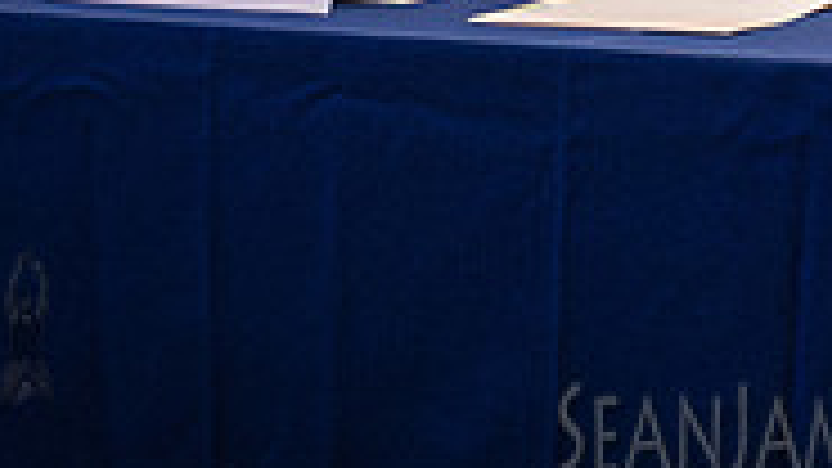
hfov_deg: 10.7
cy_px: -267
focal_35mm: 200
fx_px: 4412
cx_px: 652
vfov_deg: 6.0
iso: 5000
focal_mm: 51
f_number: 4
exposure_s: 1/200
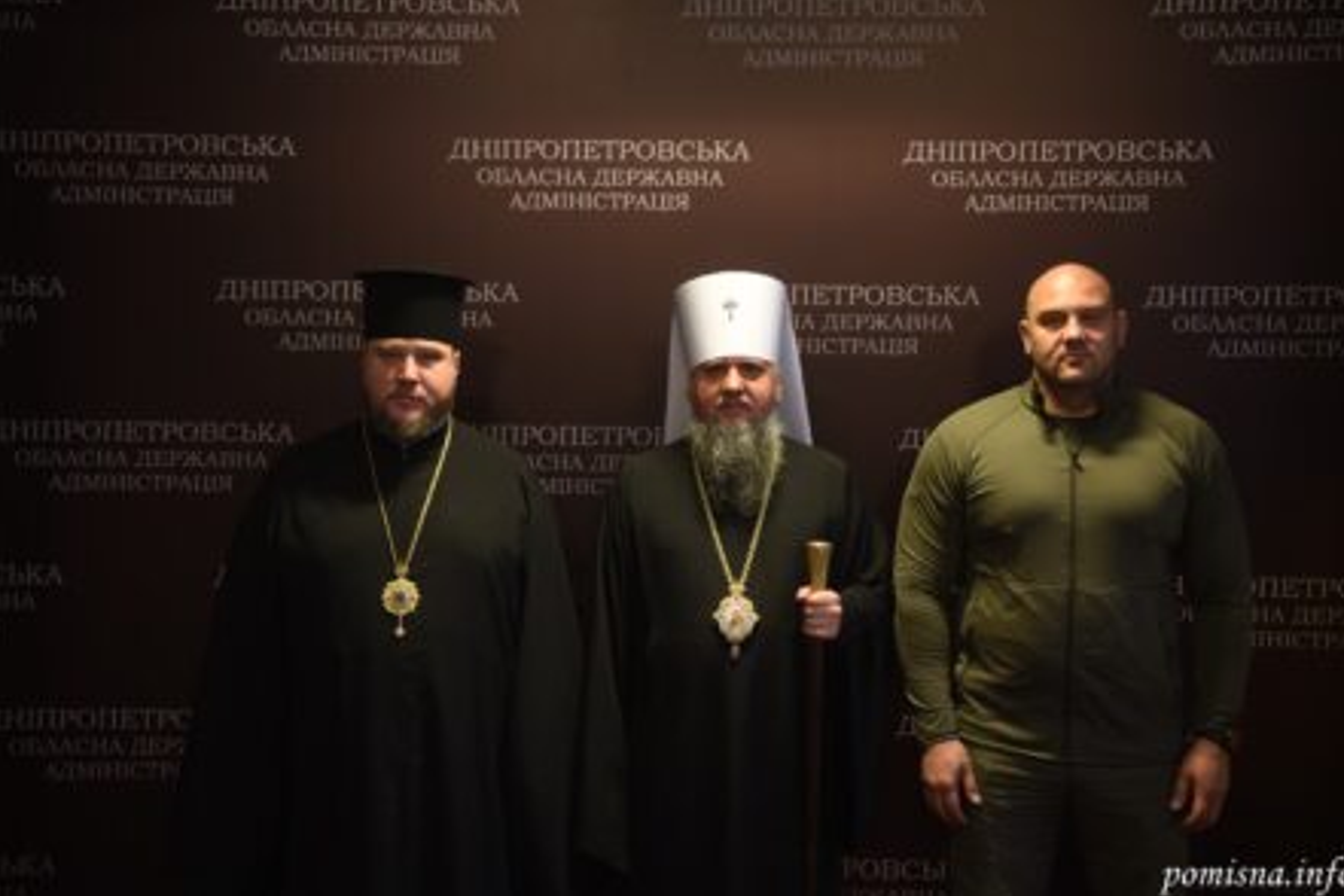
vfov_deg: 26.5
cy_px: 445
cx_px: 674
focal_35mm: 51
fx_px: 1904
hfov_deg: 38.9
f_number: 2.8
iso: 1250
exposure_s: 1/100
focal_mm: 50
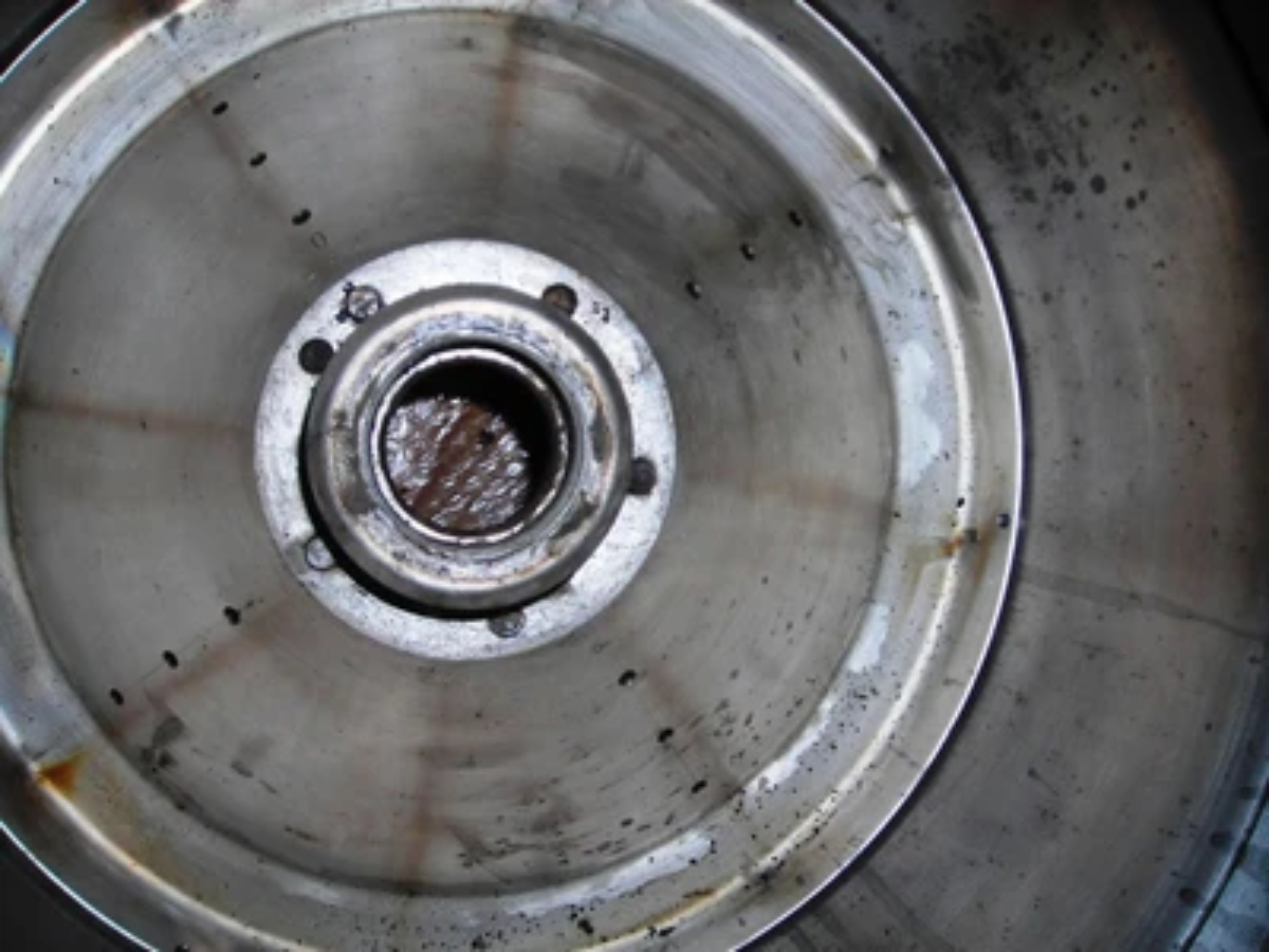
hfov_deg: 49.0
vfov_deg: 37.7
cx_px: 634
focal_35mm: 38
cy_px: 476
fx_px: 1393
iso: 50
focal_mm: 6.3
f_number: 3.2
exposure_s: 1/60.1
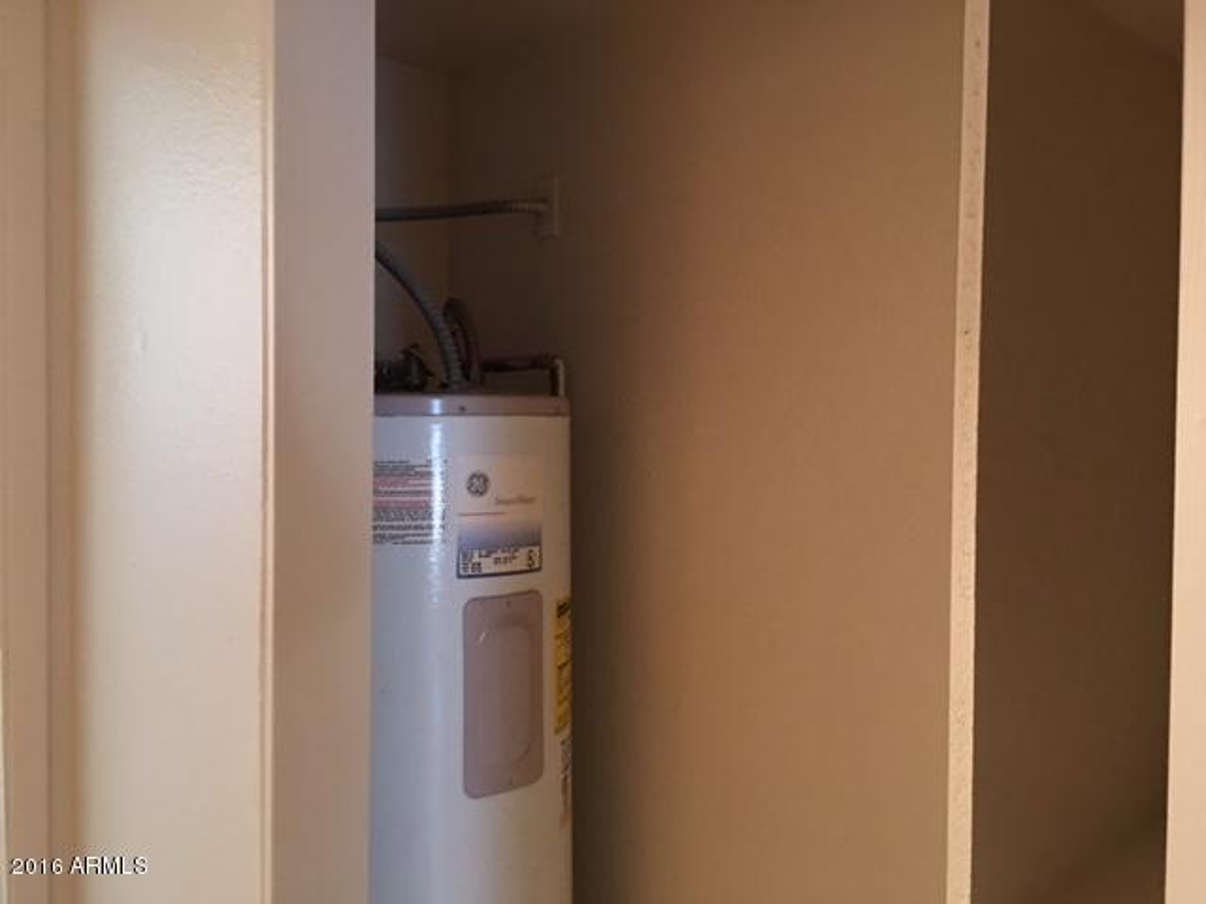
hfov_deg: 61.7
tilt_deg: -0.3
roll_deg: -1.2
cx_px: 603
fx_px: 1010
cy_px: 452
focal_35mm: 29
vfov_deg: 48.2
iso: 100
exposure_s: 1/4
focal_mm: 4.15
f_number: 2.2
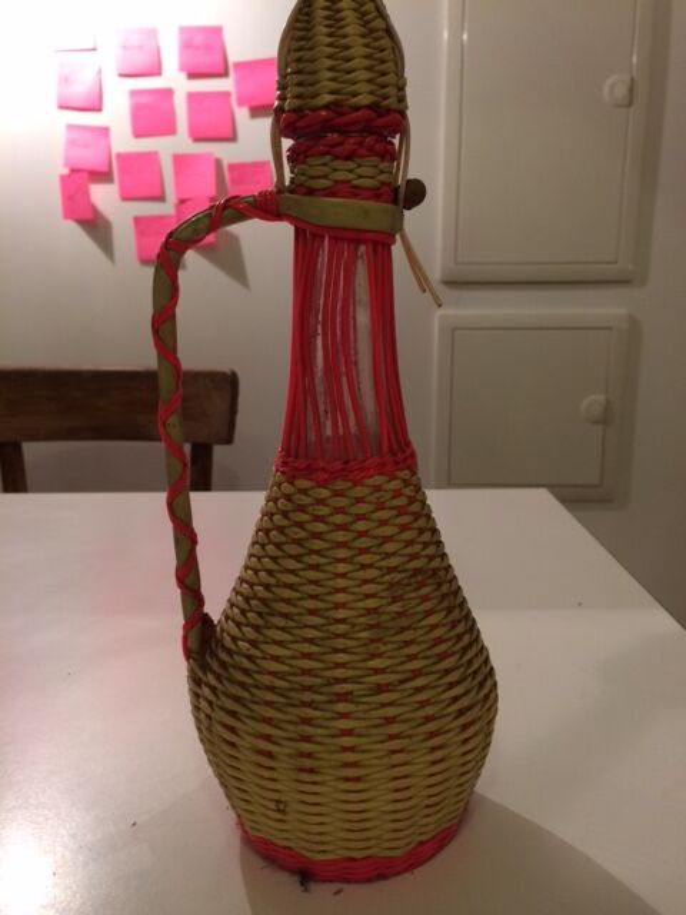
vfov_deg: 61.7
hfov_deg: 48.2
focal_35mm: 29
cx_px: 343
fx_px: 766
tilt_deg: -14.8
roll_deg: +0.1
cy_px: 458
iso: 160
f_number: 2.2
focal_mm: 4.15
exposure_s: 1/33
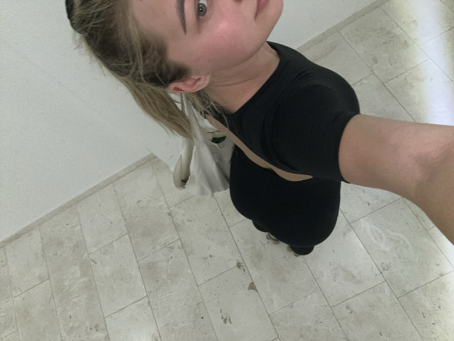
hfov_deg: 73.9
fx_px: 302
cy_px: 170
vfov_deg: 58.9
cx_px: 227
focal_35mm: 23
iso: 250
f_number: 1.9
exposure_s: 1/50
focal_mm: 2.69
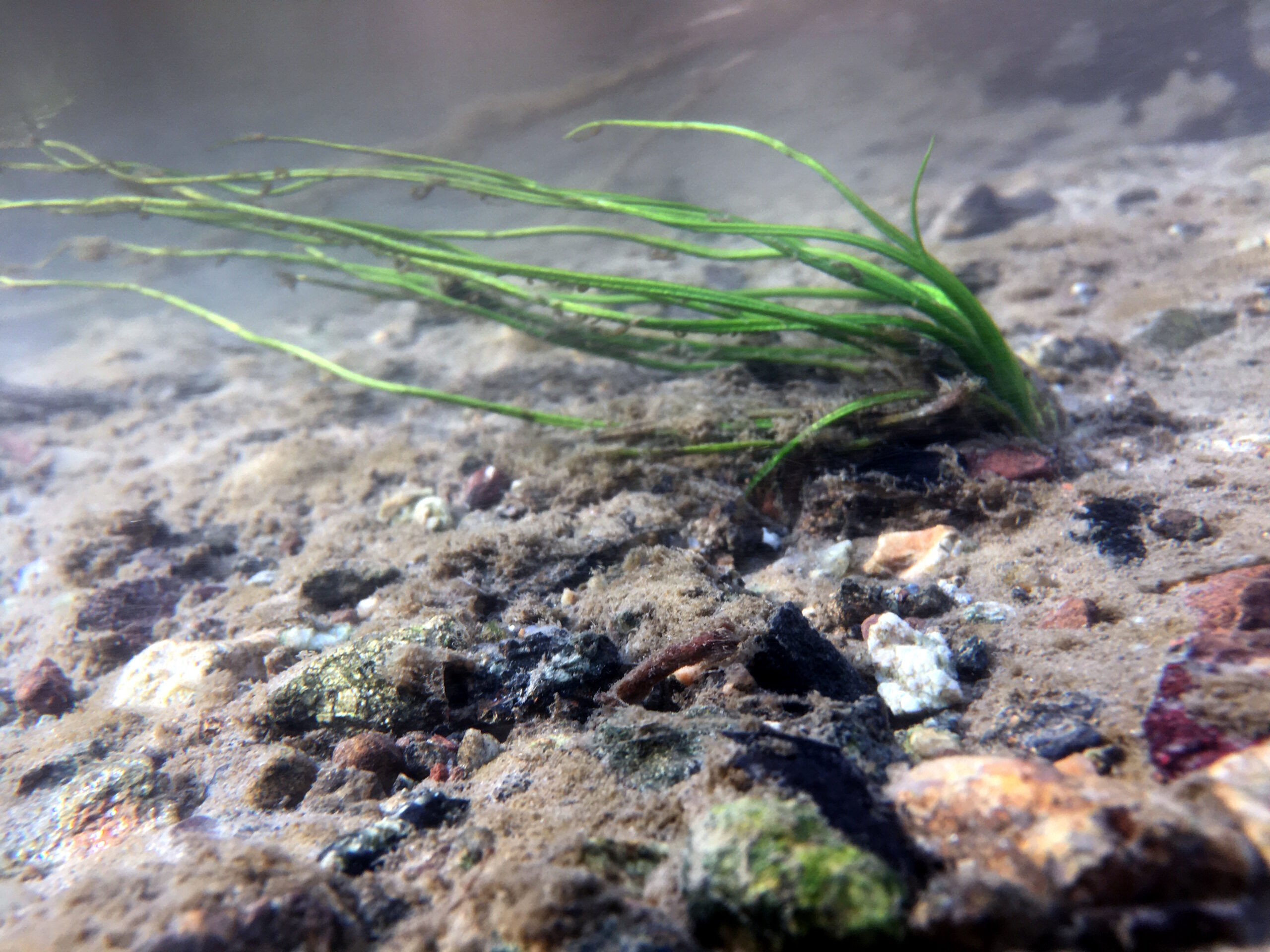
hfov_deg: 61.7
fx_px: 1064
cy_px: 476
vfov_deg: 48.2
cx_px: 635
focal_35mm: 29
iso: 25
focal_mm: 4.15
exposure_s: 1/50
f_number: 2.2
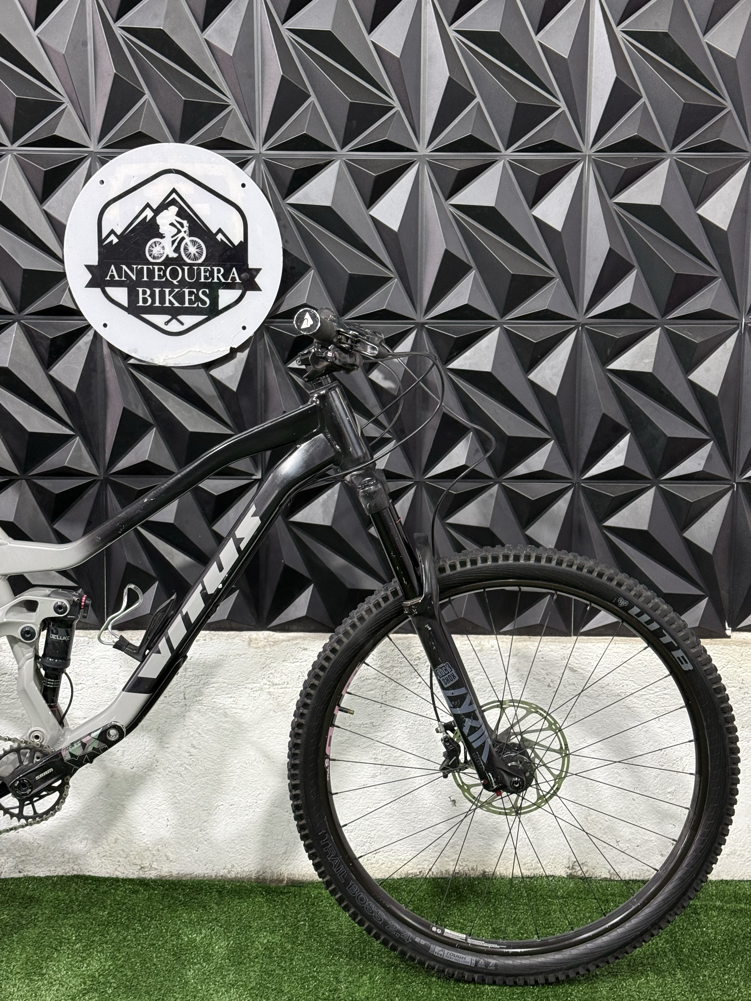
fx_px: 1388
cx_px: 376
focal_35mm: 48
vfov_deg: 39.7
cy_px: 500
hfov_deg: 30.3
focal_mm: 6.76
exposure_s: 1/60
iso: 200
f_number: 1.78
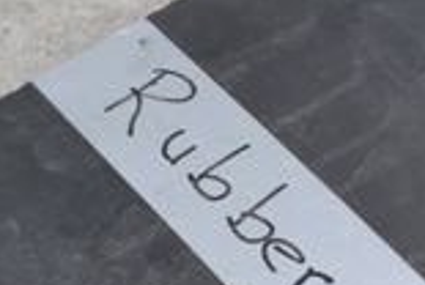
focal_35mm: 178
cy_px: 251
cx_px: 565
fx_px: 2105
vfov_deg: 7.7
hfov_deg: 11.2
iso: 360
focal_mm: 18
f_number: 5.6
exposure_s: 1/60
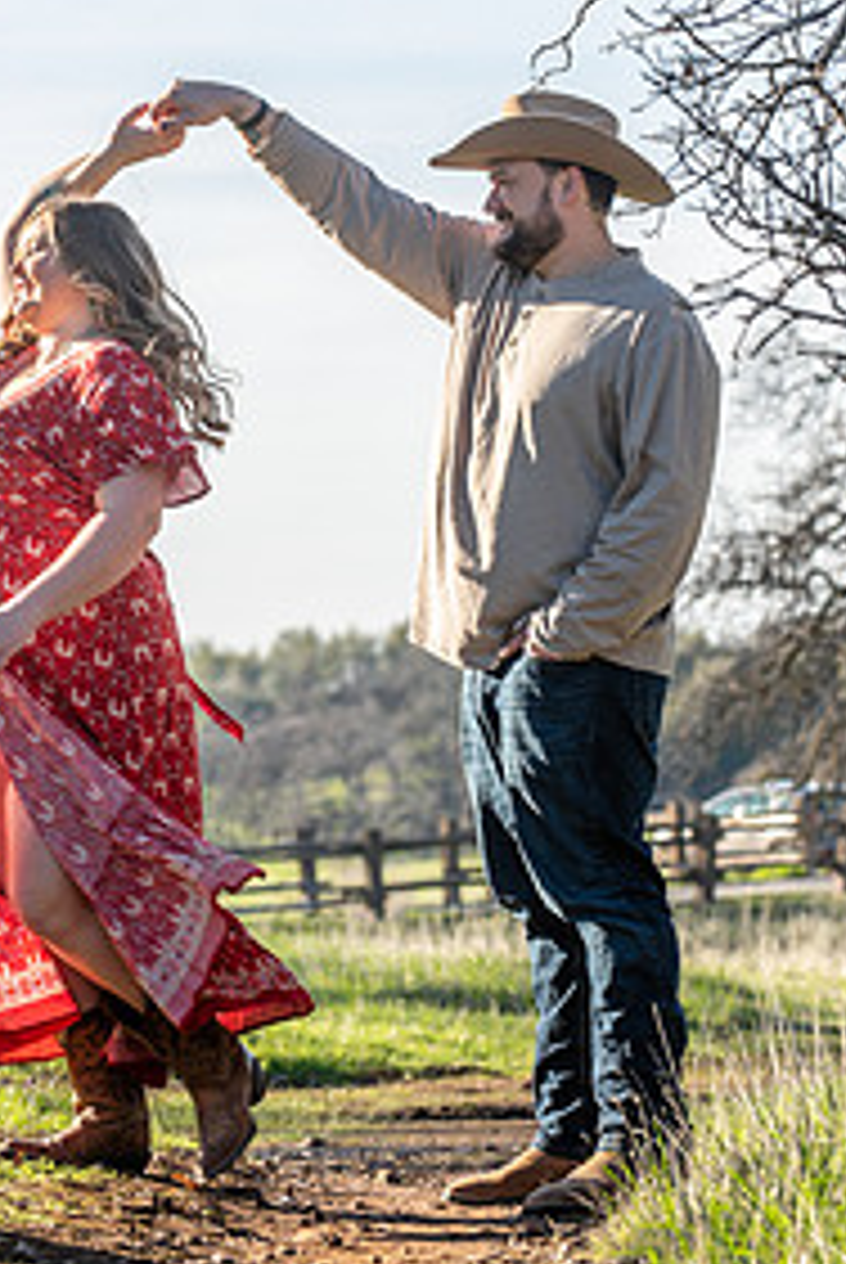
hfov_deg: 8.2
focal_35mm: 168
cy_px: 423
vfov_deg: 12.2
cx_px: 396
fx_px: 5907
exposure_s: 1/250
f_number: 4.5
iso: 50
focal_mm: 105
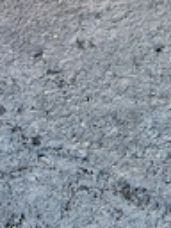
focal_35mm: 72
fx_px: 474
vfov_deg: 22.3
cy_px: -114
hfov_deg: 18.5
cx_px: -71
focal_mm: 5.54
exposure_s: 1/50
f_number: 1.8
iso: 160
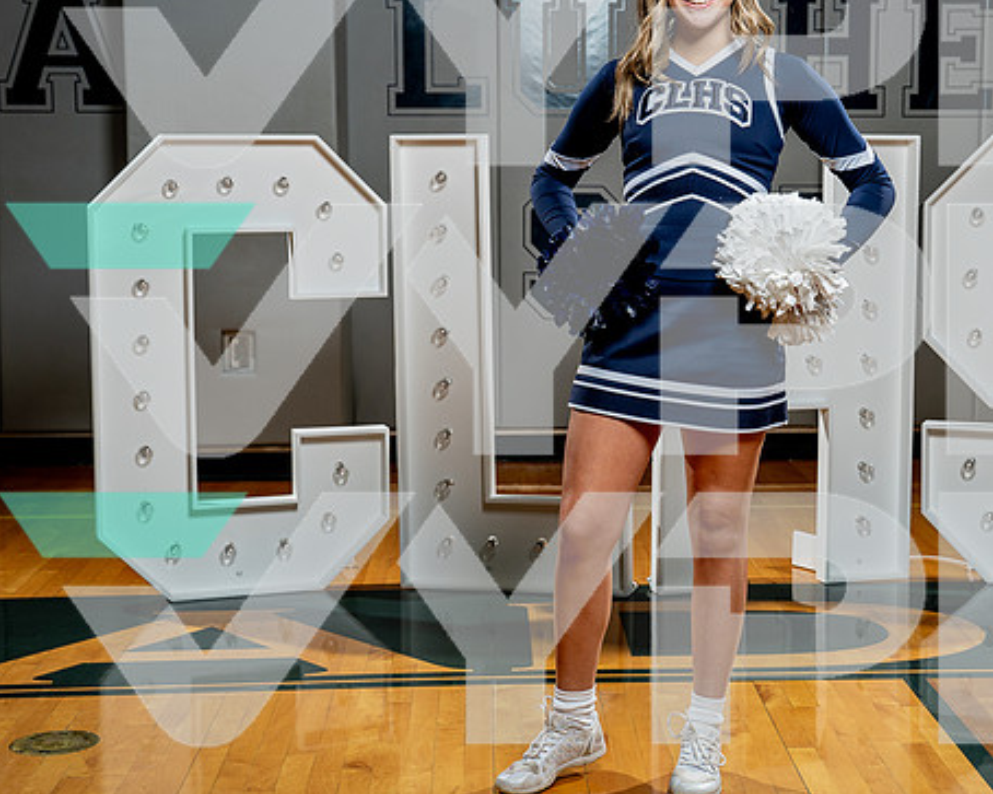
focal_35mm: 66
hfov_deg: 28.6
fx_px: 1939
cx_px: 603
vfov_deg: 23.1
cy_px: 329
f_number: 5.6
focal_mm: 45
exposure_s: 1/250
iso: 250
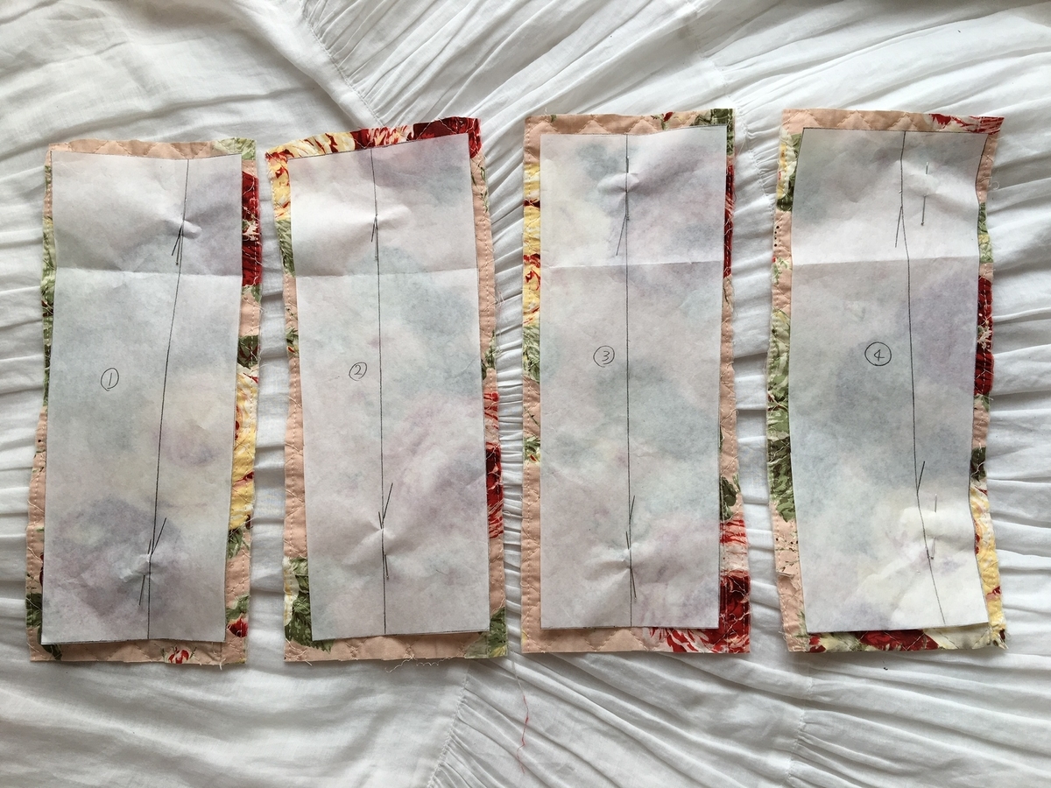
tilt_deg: -78.9
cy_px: 394
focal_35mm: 29
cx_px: 526
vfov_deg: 48.2
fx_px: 880
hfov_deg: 61.7
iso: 25
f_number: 2.2
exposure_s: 1/60
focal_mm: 4.15
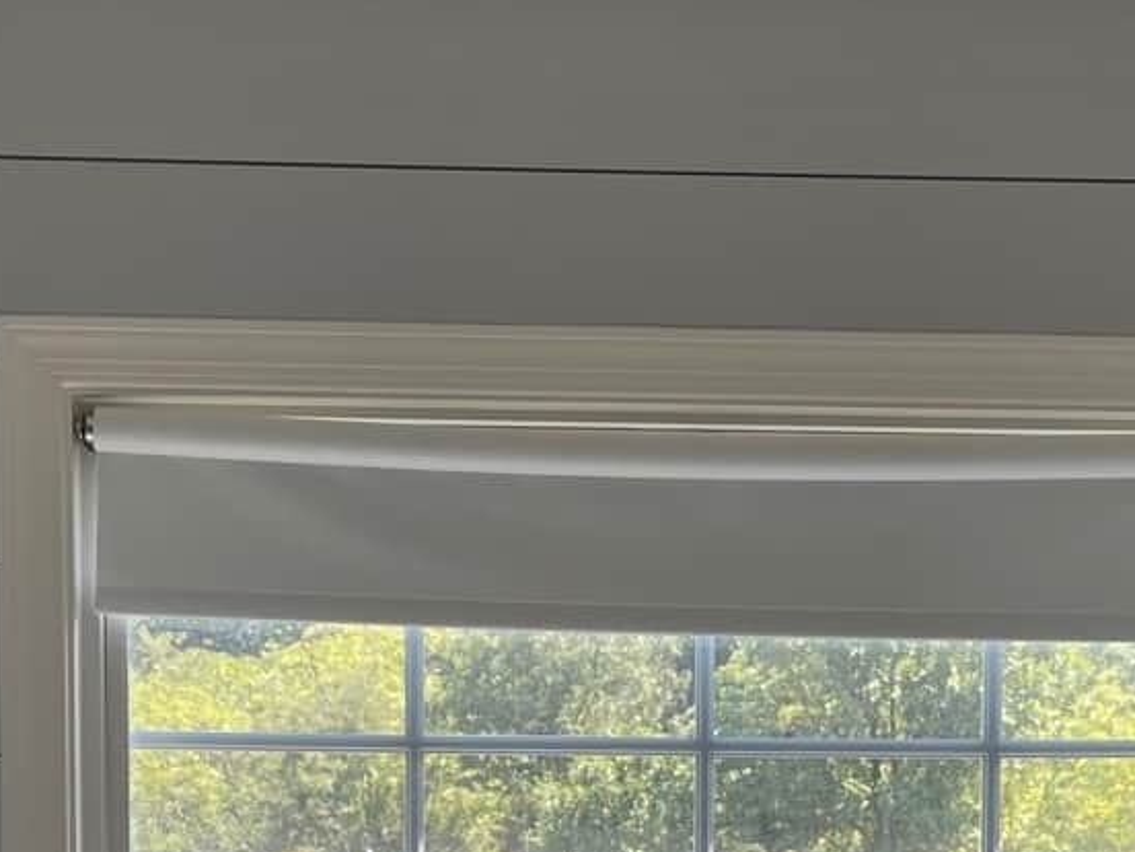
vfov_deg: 15.0
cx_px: 644
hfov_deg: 20.6
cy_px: 1056
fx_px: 3115
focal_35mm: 95
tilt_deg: -4.8
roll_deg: -0.7
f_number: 1.6
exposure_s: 1/277
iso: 32
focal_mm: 5.1
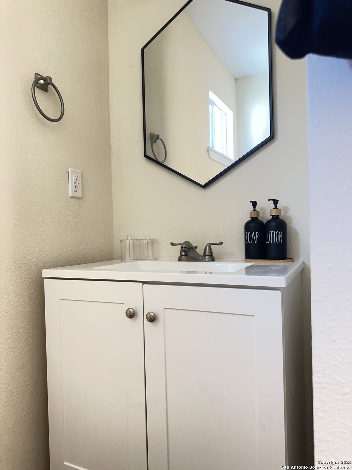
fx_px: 325
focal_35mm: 24
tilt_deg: +0.0
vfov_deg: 71.6
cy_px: 235
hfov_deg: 56.8
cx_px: 176
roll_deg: +0.5
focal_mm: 6.86
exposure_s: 1/40
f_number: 1.78
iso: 640
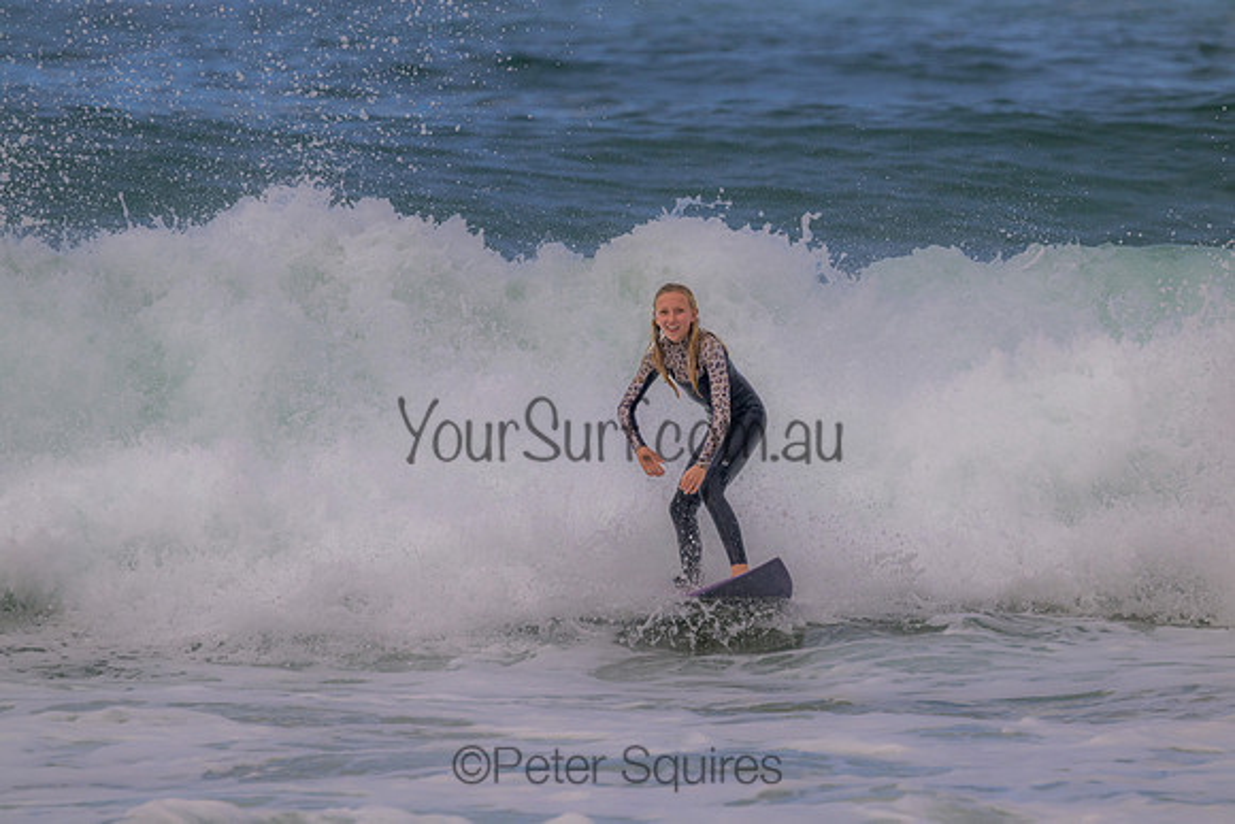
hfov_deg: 3.9
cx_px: 618
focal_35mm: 530
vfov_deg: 2.6
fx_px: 18185
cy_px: 412
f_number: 11
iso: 720
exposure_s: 1/1250
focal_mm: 530
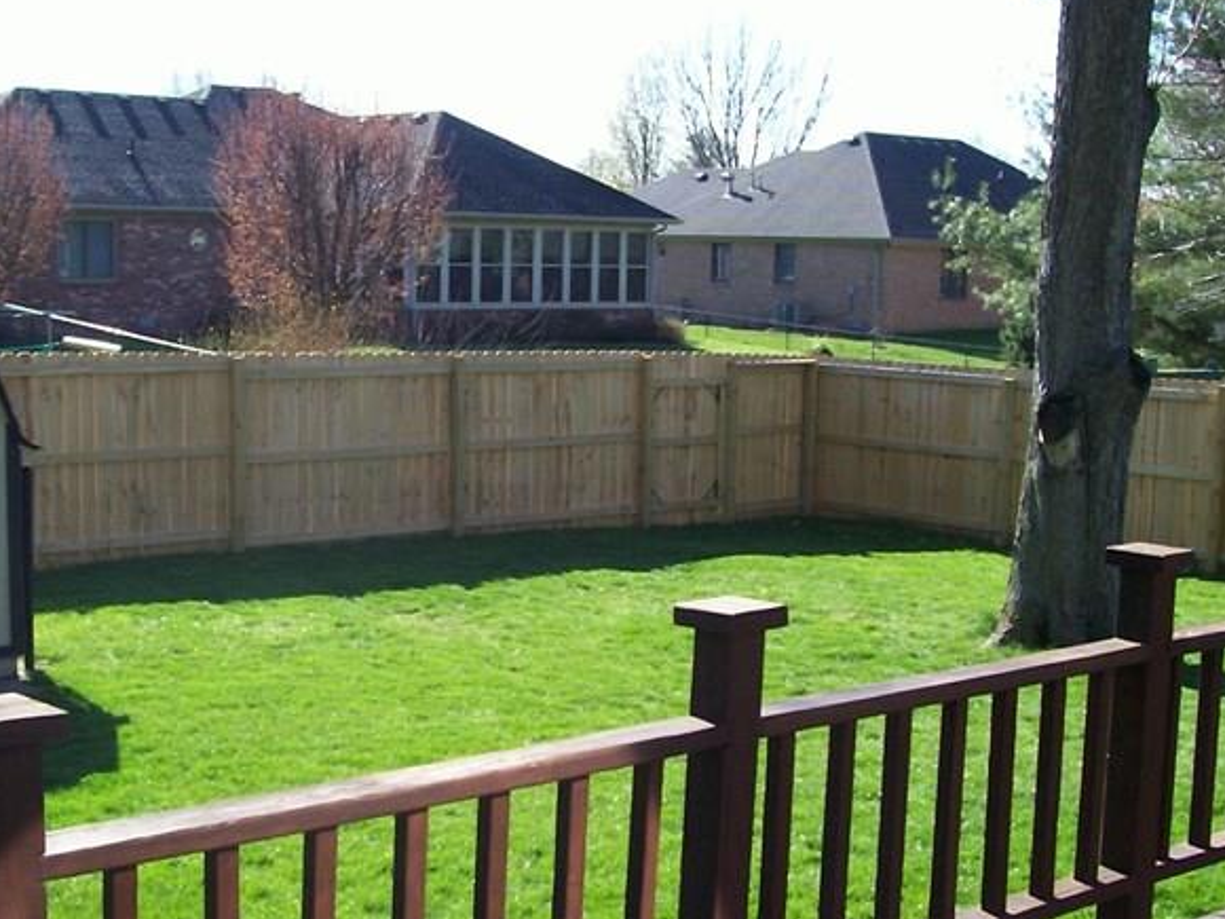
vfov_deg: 24.4
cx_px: 465
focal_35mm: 60
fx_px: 2123
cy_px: 547
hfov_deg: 32.0
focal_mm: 5.6
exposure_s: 1/607
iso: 80
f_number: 2.7
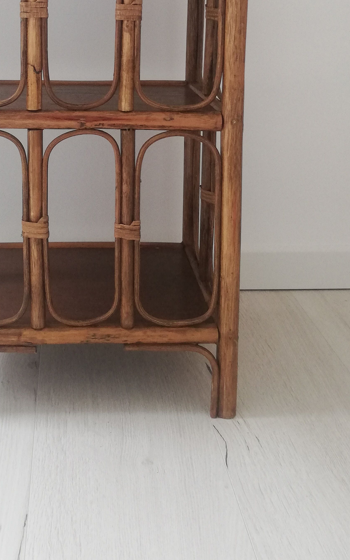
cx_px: 91
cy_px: 86
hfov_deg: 27.1
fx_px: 717
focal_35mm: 47
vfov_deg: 40.3
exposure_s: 1/50
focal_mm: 3.81
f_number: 2.2
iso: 160
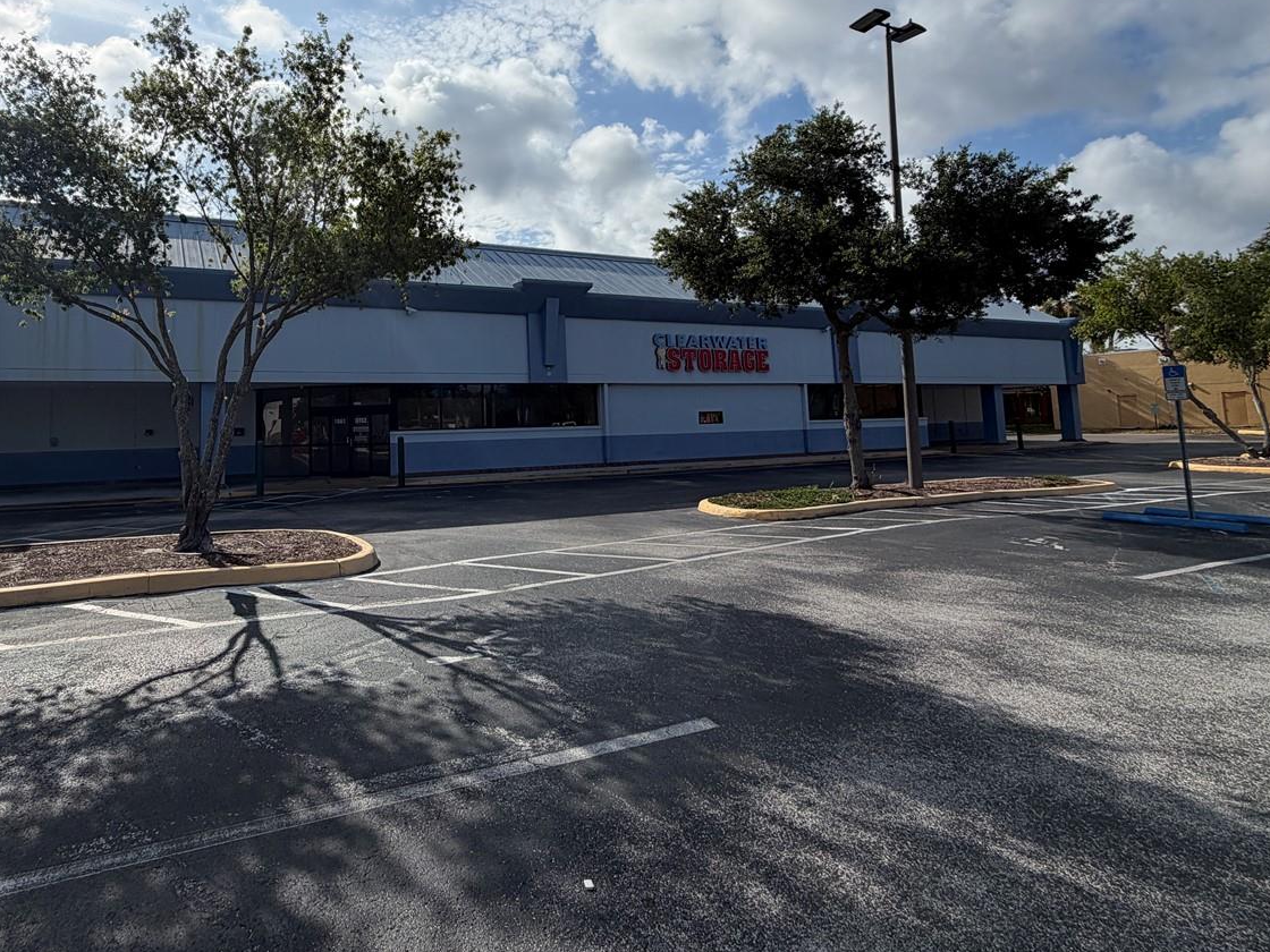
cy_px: 357
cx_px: 468
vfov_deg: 65.0
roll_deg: +1.1
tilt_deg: +6.1
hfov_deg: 80.1
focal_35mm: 20
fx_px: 734
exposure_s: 1/2092
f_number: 2.2
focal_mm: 2.22
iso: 25
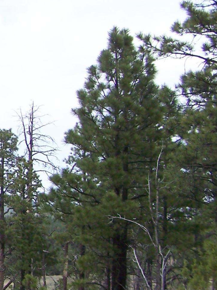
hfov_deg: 11.6
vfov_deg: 16.7
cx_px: -181
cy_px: 158
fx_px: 986
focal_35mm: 118
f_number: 4
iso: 64
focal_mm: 6.3
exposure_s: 1/320
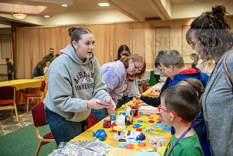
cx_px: 116
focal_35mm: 40
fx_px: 259
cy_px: 78
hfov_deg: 48.4
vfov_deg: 33.4
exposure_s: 1/160
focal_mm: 40
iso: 2000
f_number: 3.2
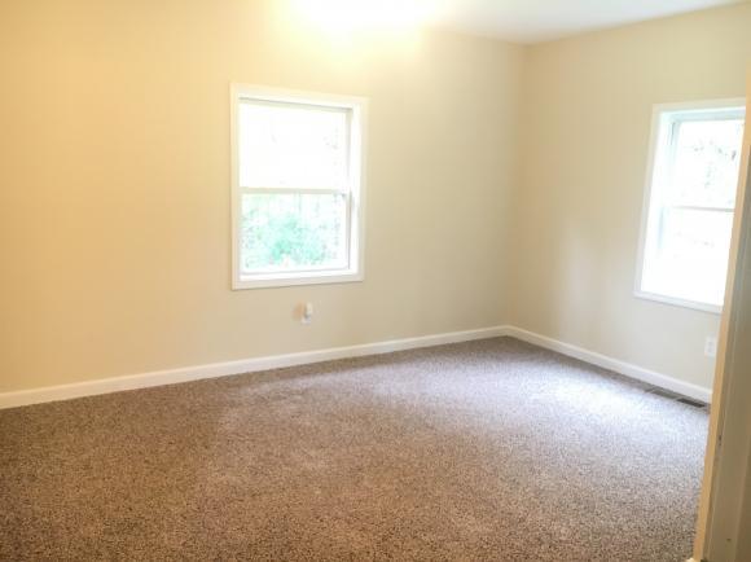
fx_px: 629
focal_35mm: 29
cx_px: 376
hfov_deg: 61.7
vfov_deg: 48.2
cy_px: 281
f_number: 2.2
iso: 160
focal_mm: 4.15
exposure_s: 1/30
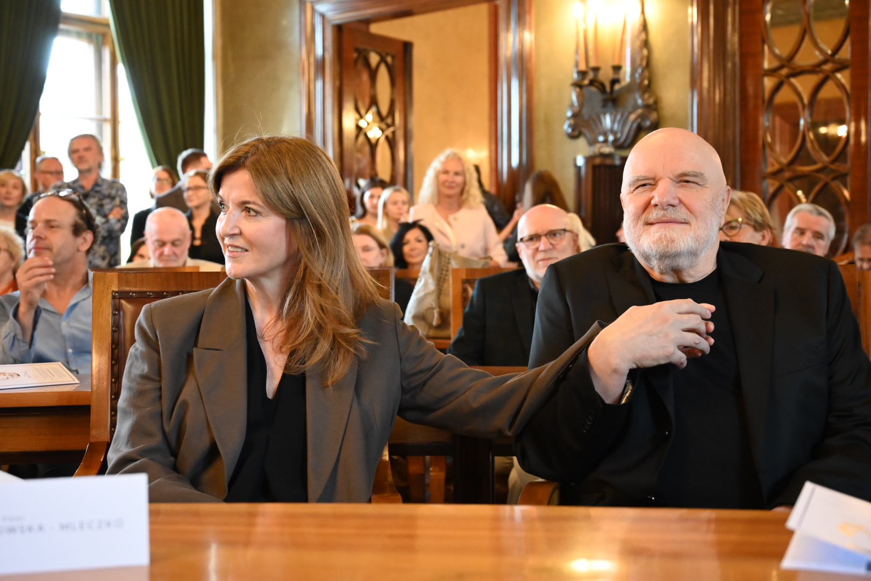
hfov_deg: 42.7
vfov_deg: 29.2
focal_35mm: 46
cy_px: 290
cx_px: 436
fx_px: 1113
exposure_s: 1/160
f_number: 4.5
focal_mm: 46
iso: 7200
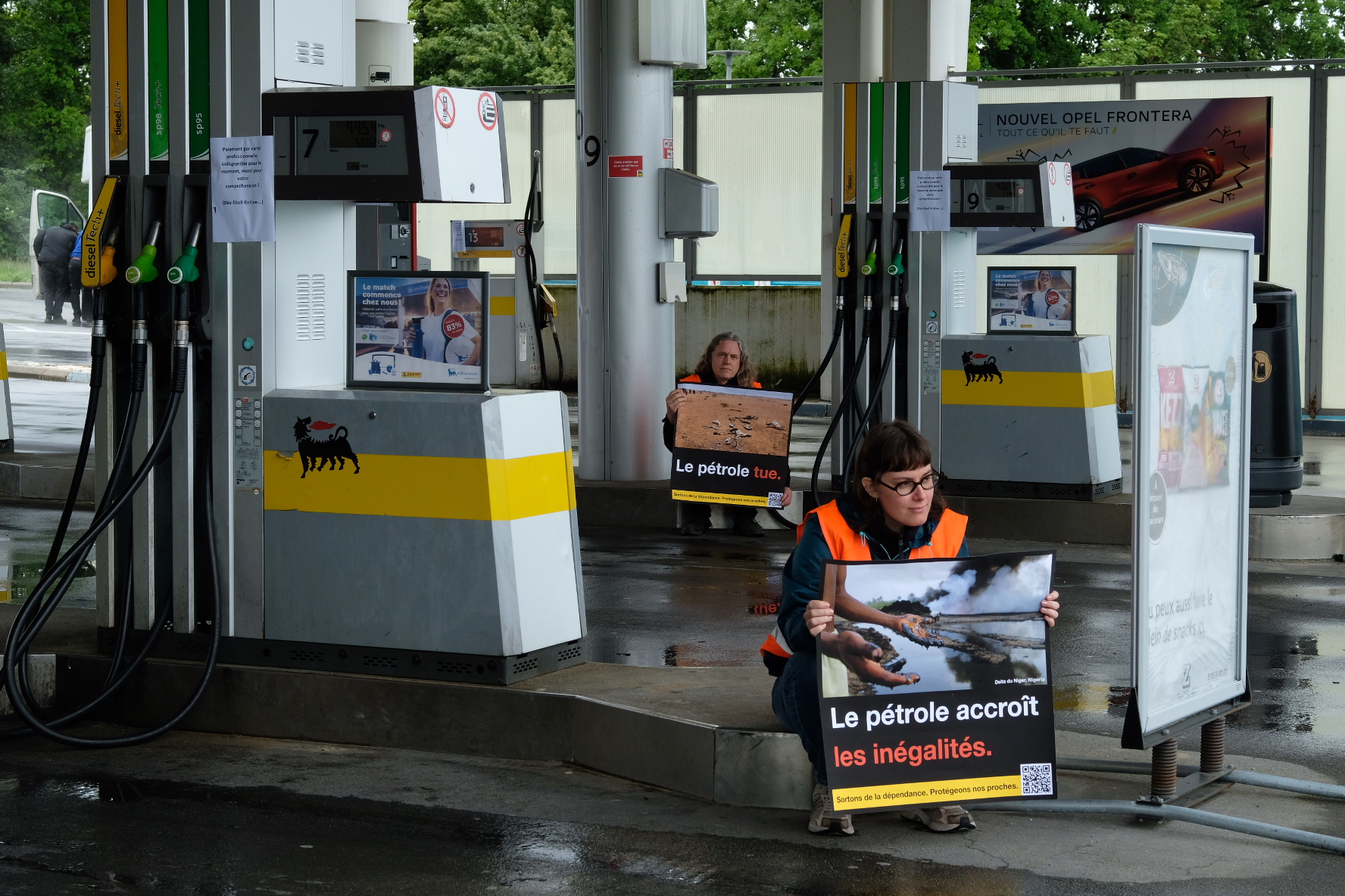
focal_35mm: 75
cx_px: 672
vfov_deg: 18.2
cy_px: 448
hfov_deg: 27.0
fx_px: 2802
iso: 640
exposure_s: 1/500
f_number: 8
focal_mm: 50
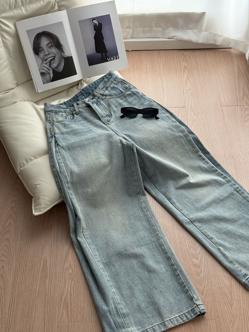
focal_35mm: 48
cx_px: 124
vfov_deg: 39.7
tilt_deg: -49.3
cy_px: 166
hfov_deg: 30.3
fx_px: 460
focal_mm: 6.76
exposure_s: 1/80
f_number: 1.78
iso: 125
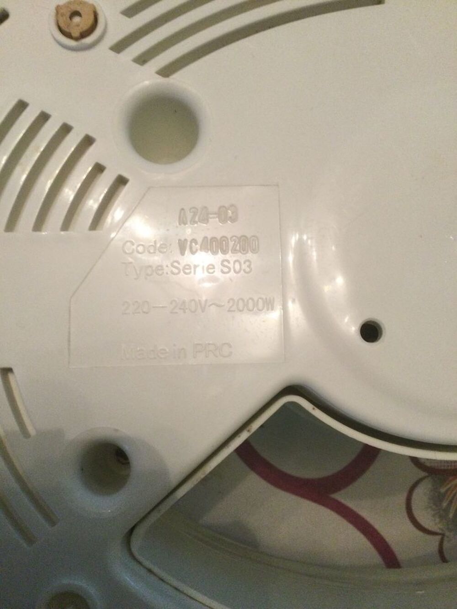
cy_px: 304
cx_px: 228
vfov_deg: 58.3
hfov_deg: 45.4
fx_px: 546
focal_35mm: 31
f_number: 2.4
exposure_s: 1/33
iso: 200
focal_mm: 3.3
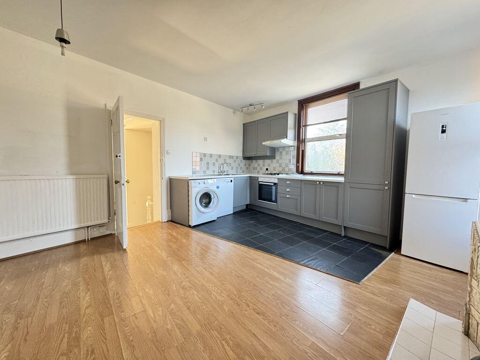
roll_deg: -0.5
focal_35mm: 14
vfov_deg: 85.7
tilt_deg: -4.2
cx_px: 240
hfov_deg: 102.1
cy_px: 180
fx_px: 194
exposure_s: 1/60
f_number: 2.2
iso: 500
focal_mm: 2.22
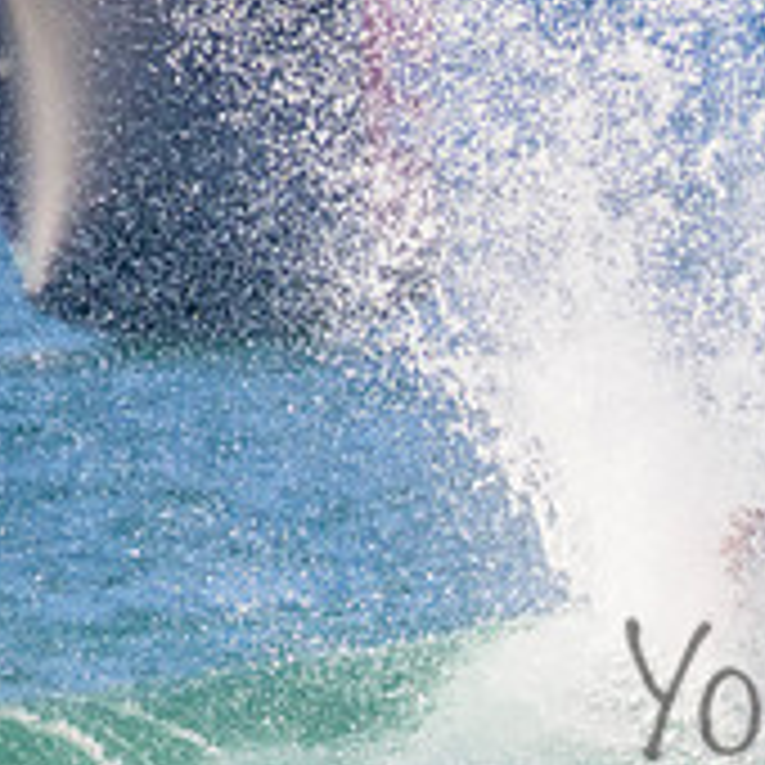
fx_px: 57957
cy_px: 650
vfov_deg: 0.8
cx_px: 1089
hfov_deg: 0.8
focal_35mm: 2318
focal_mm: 800
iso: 2000
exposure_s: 1/2000
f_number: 11
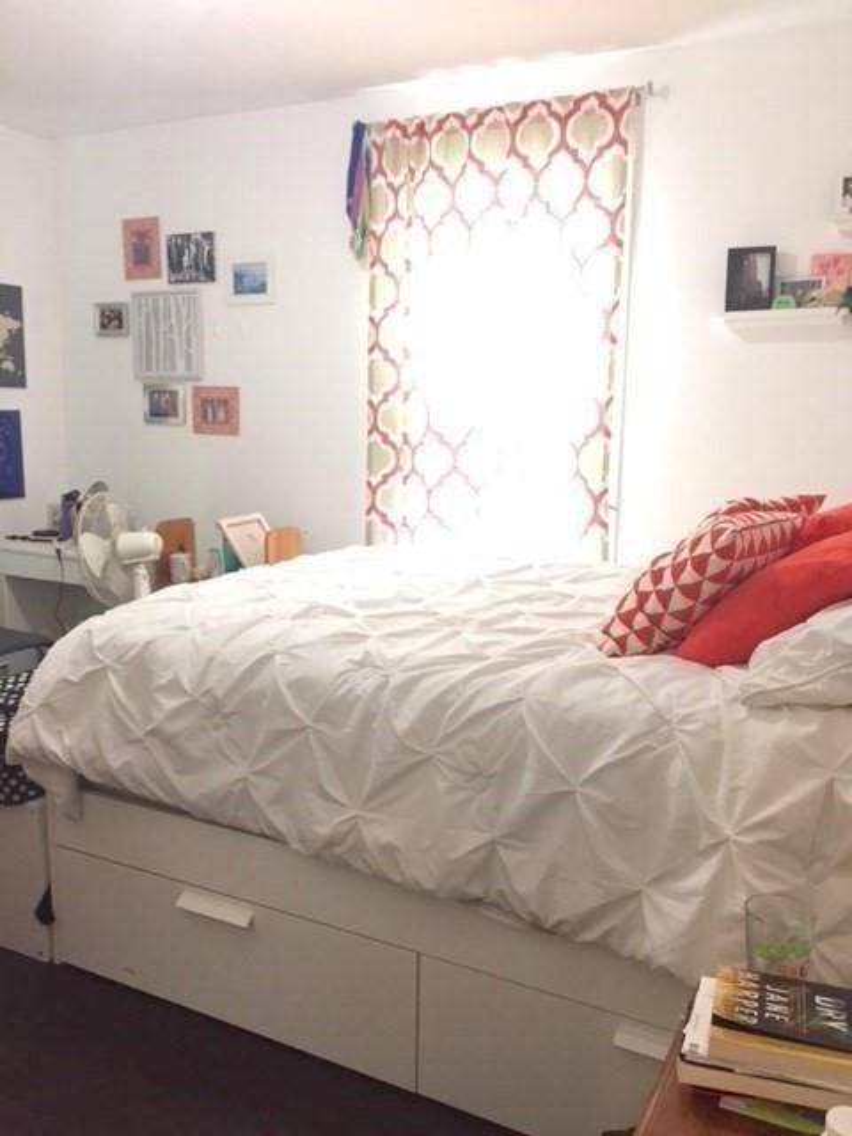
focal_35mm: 29
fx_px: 952
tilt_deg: -8.0
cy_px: 568
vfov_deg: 61.7
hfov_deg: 48.2
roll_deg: -2.1
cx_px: 426
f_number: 2.2
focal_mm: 4.15
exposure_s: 1/30
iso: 200
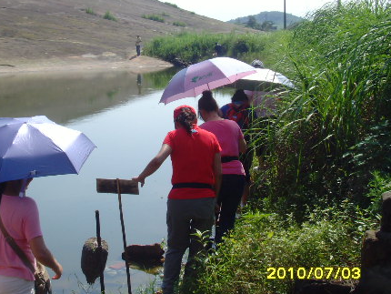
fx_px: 655
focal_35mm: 58
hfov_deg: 32.8
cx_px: 121
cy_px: 100
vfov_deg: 25.1
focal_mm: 6.6
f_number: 6.3
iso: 80
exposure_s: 1/250
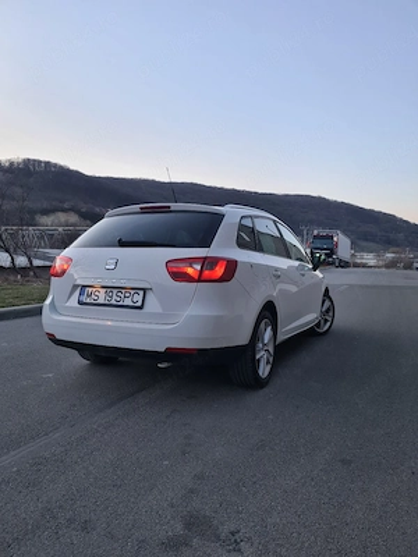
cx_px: 209
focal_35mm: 26
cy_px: 278
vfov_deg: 67.3
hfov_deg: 53.1
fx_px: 419
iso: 64
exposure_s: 1/100
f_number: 1.8
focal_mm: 5.4
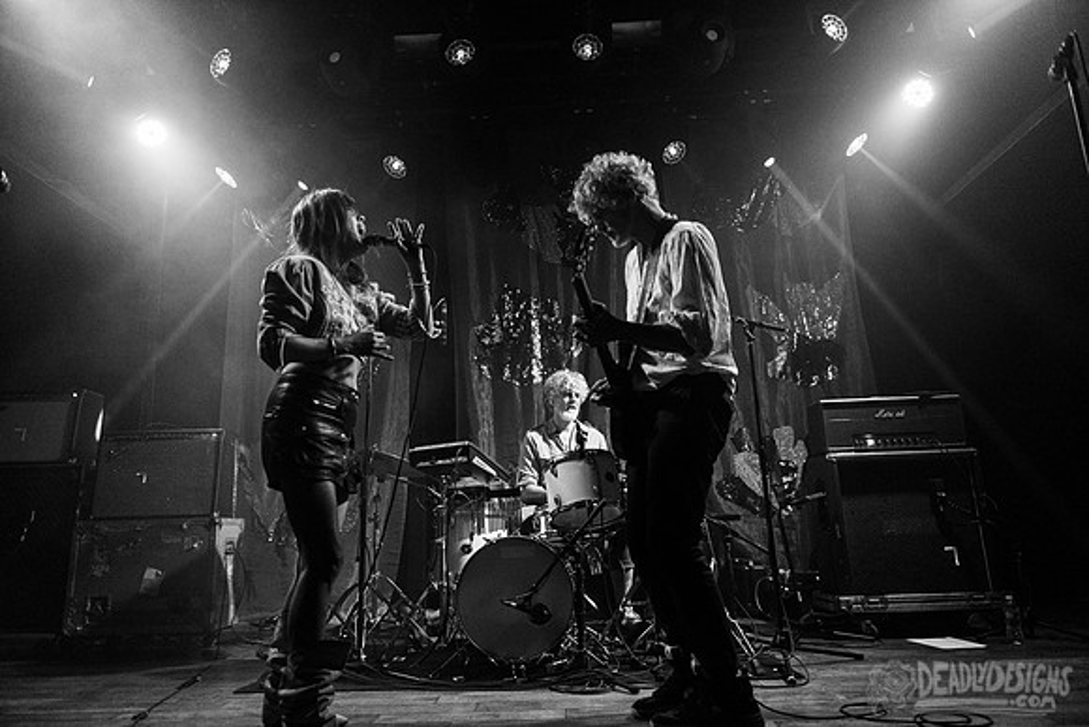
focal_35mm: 24
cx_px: 544
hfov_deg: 73.7
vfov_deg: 53.2
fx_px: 726
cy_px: 364
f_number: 3.2
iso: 3200
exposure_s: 1/125
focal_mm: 24
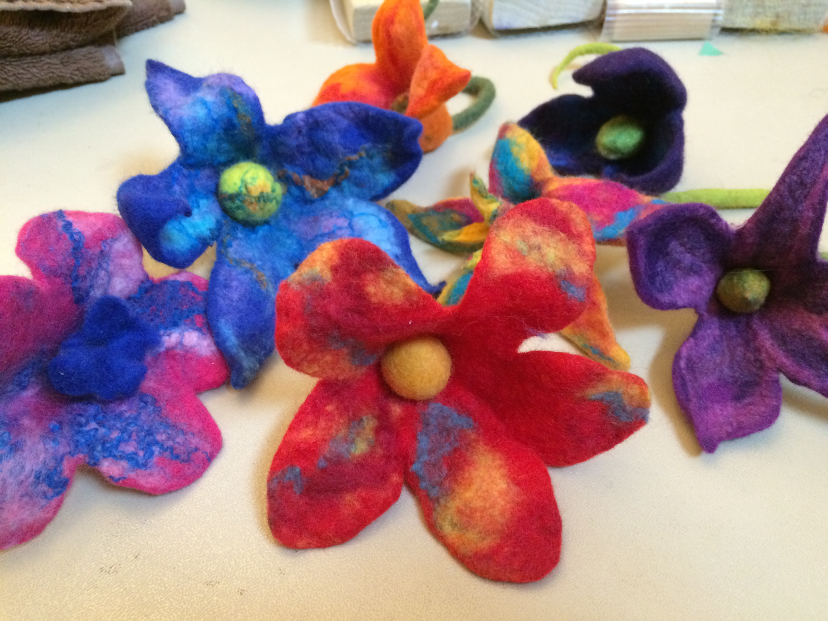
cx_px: 414
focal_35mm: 29
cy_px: 310
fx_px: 694
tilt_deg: -46.0
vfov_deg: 48.2
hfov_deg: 61.7
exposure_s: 1/20
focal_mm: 4.15
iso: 320
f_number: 2.2
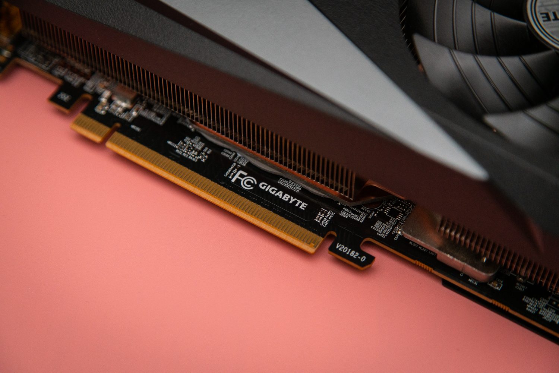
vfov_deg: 13.0
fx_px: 1631
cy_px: 186
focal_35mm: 105
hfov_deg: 19.5
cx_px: 280
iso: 1250
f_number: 4
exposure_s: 1/160
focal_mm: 105
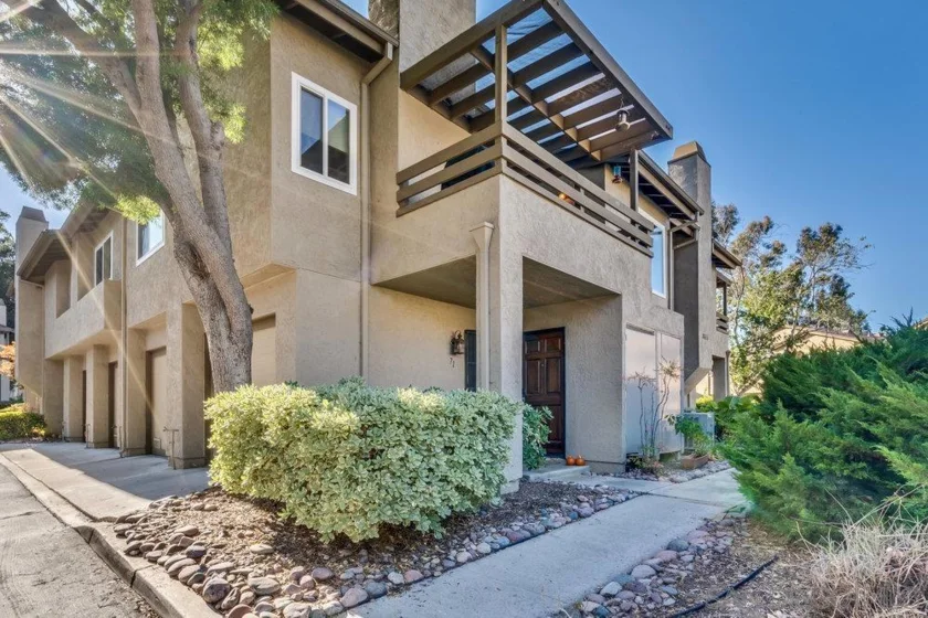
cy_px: 309
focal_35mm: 17
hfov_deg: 93.3
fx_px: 438
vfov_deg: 70.4
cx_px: 464
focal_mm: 17
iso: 320
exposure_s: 1/60
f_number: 22
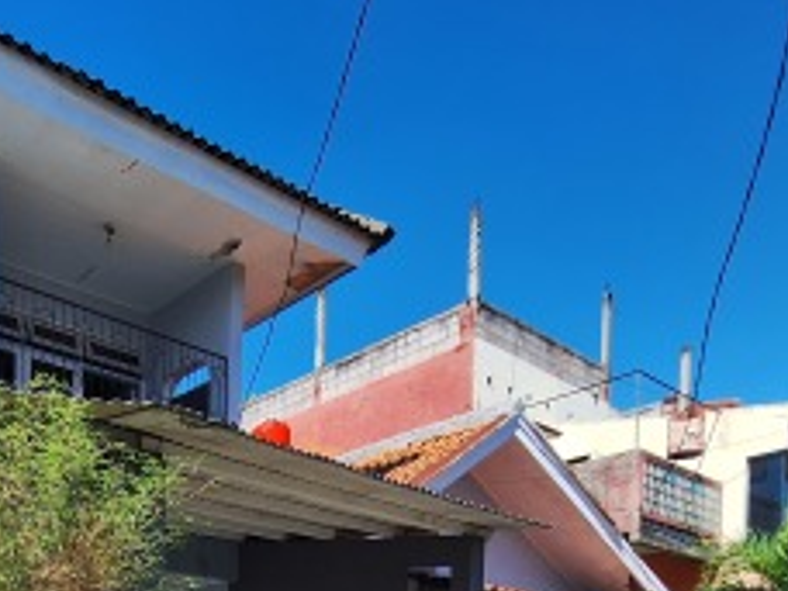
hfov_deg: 49.8
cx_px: 168
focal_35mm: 35
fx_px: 797
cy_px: 760
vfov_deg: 31.7
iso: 40
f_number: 2.2
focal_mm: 1.74
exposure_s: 1/1068
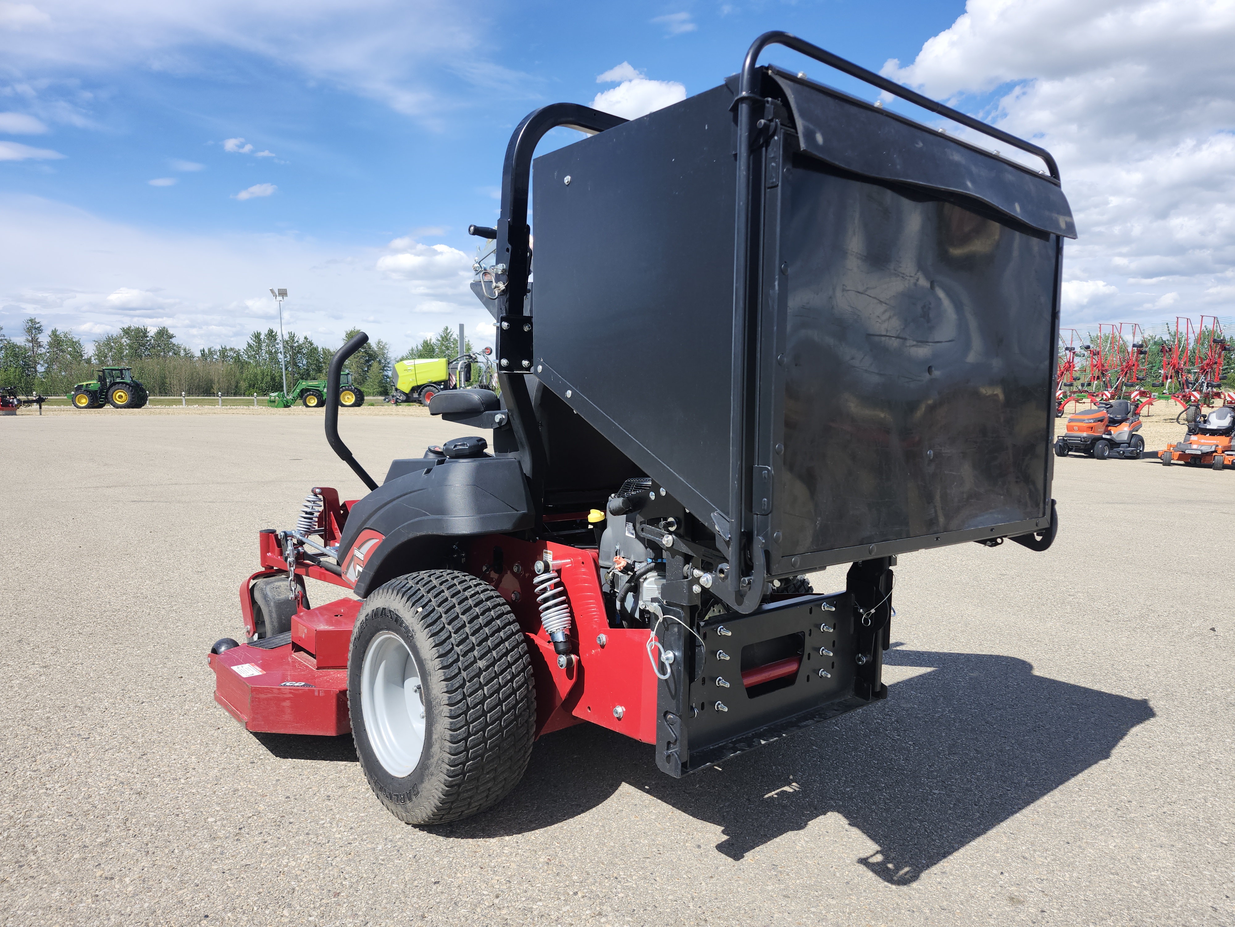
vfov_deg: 58.9
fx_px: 821
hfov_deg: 73.9
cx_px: 618
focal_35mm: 23
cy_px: 464
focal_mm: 5.54
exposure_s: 1/1255
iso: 25
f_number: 1.8
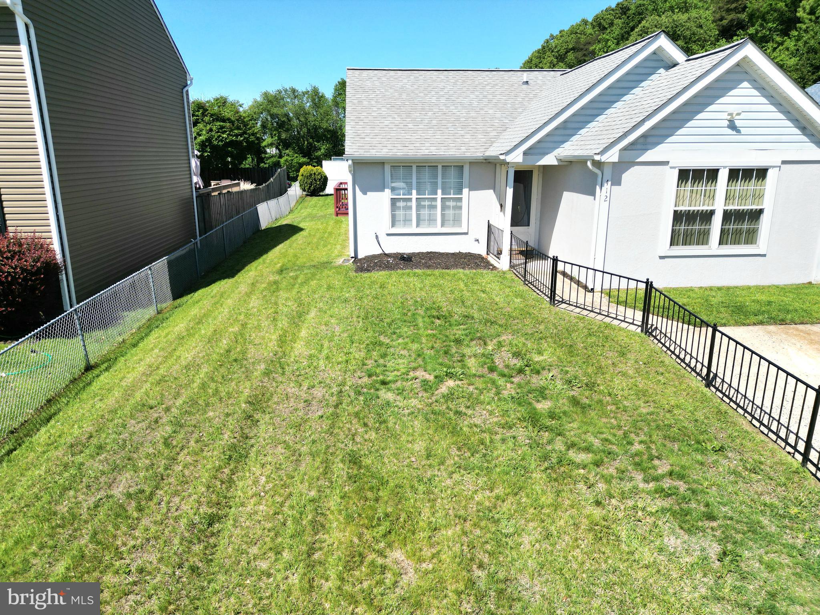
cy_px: 308
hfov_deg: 71.6
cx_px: 410
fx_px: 569
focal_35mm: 24
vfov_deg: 56.8
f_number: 1.7
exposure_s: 1/5000
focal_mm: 6.72
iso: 130
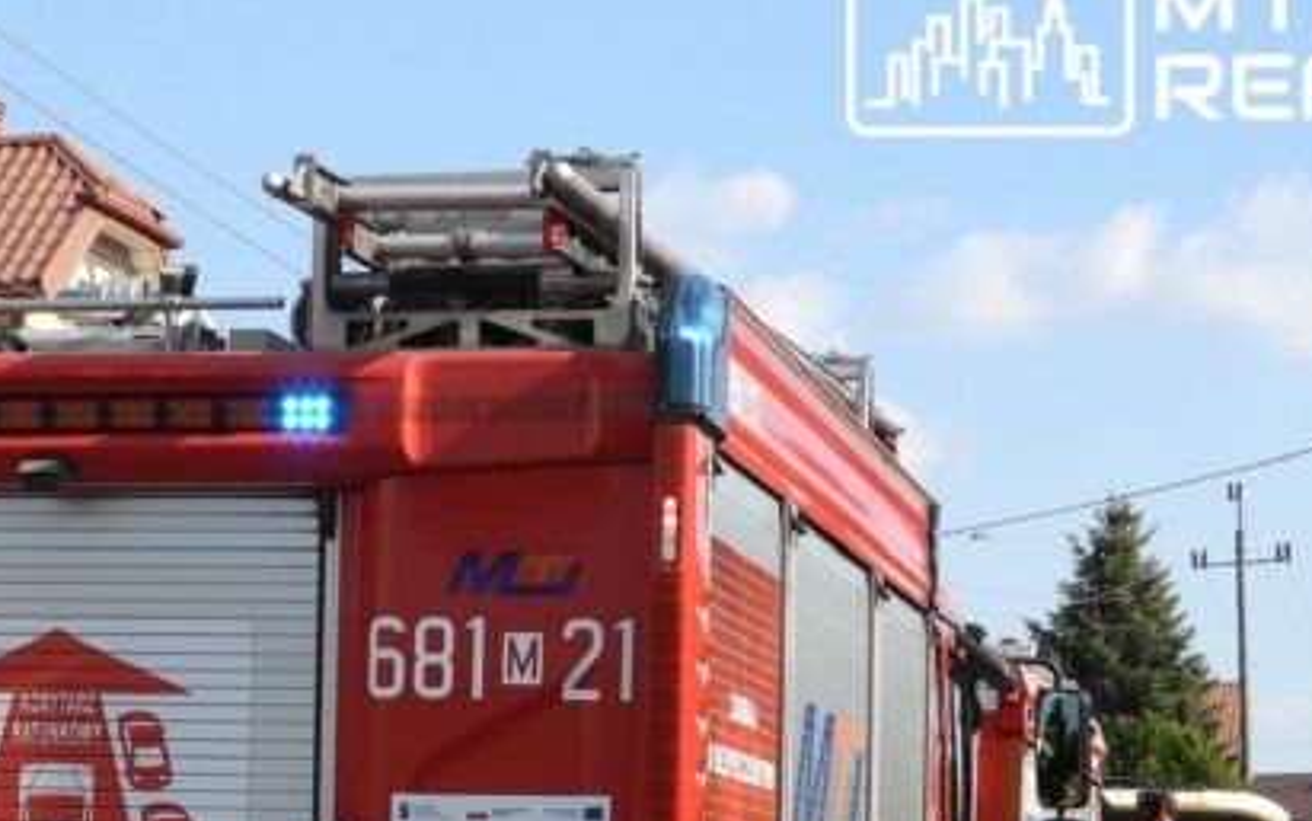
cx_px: 389
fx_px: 4434
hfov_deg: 16.8
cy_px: 965
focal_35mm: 124
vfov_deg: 10.4
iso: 100
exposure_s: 1/800
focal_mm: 8.5
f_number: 3.2
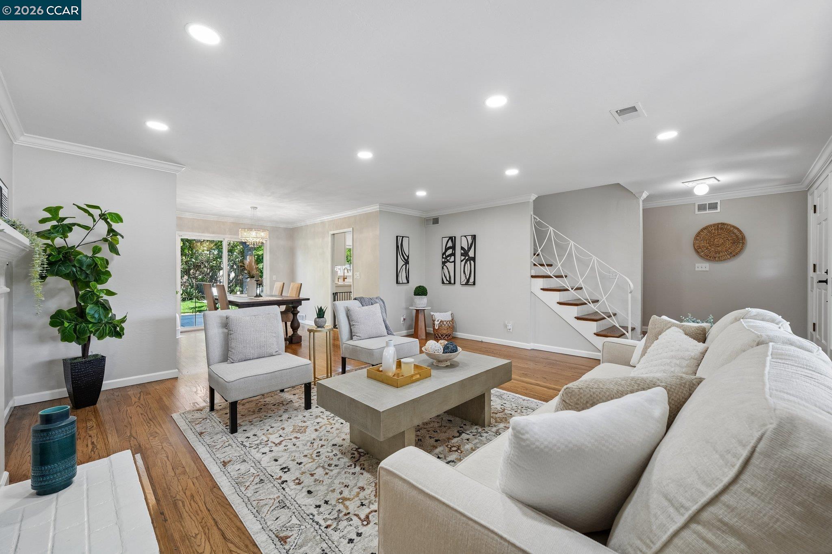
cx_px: 416
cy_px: 277
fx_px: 324
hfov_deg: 104.3
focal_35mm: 14
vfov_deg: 81.2
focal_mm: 14
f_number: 8
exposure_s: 1/30
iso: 500
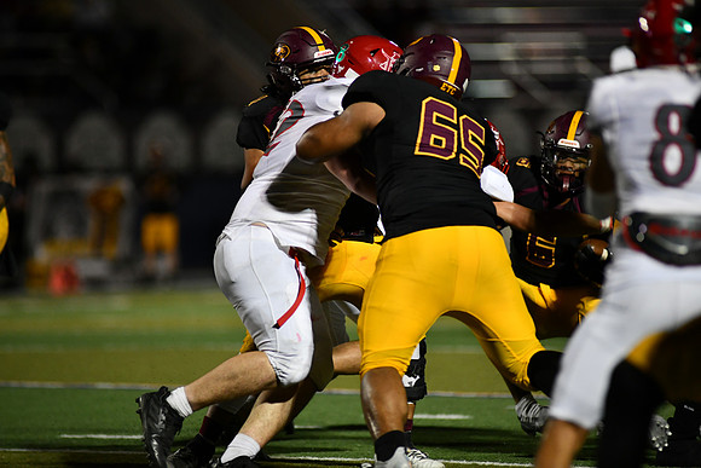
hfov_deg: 6.9
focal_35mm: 300
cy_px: 234
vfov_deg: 4.6
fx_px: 5843
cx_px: 350
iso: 2000
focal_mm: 300
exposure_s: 1/1000
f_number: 2.8
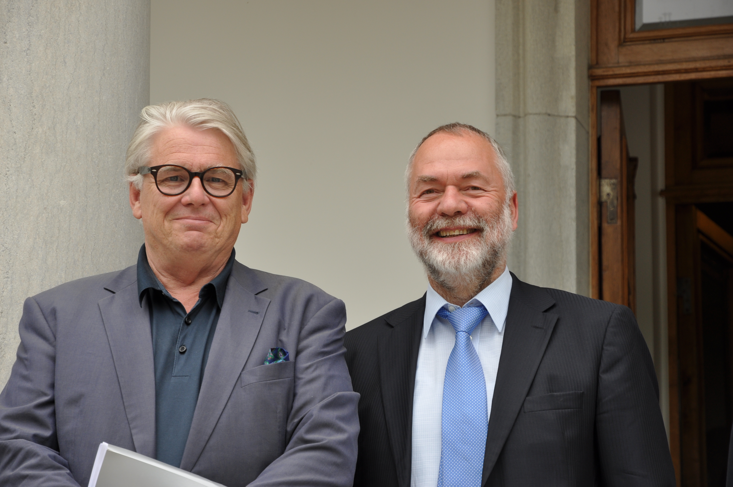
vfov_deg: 13.0
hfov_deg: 19.5
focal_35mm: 105
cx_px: 366
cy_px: 244
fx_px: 2135
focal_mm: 70
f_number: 5.6
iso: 200
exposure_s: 1/200
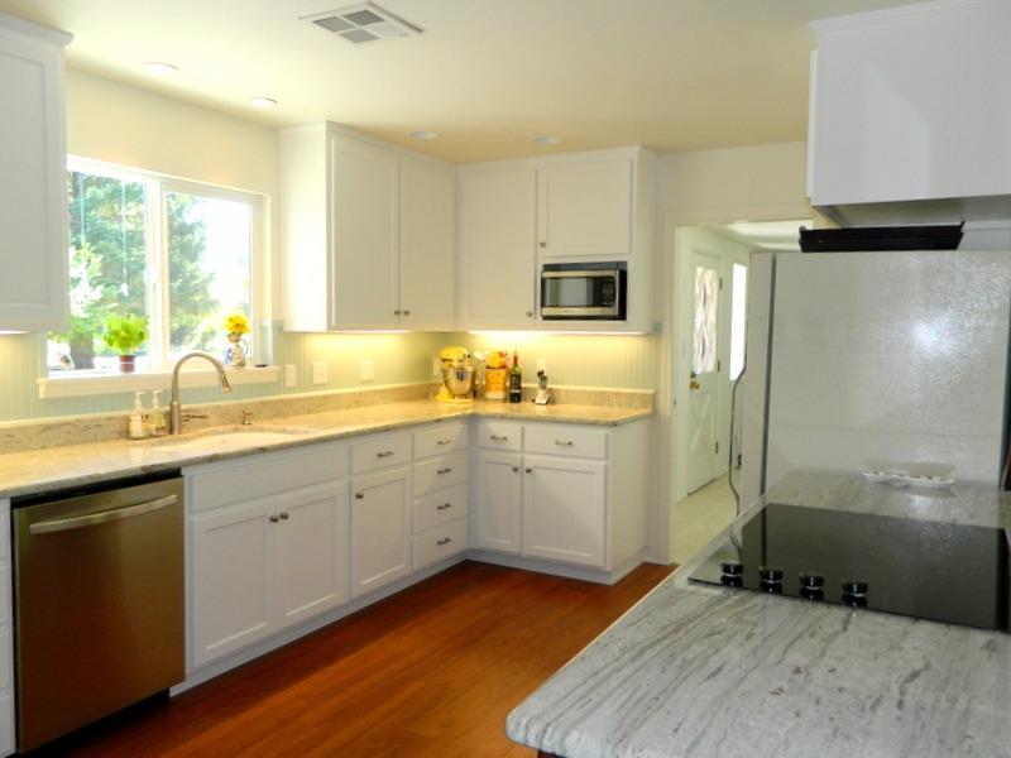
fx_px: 730
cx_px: 506
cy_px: 379
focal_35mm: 25
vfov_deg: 54.9
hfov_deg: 69.4
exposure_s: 1/30
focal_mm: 4.5
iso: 100
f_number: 3.1
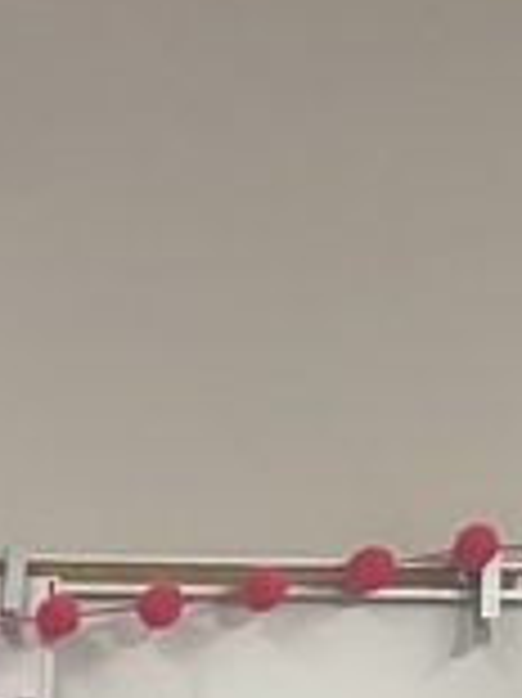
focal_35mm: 172
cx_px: -882
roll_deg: -0.8
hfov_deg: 7.8
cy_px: 2202
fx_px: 3463
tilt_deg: -10.1
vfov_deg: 9.0
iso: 80
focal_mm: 4.25
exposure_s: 1/60
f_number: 1.8
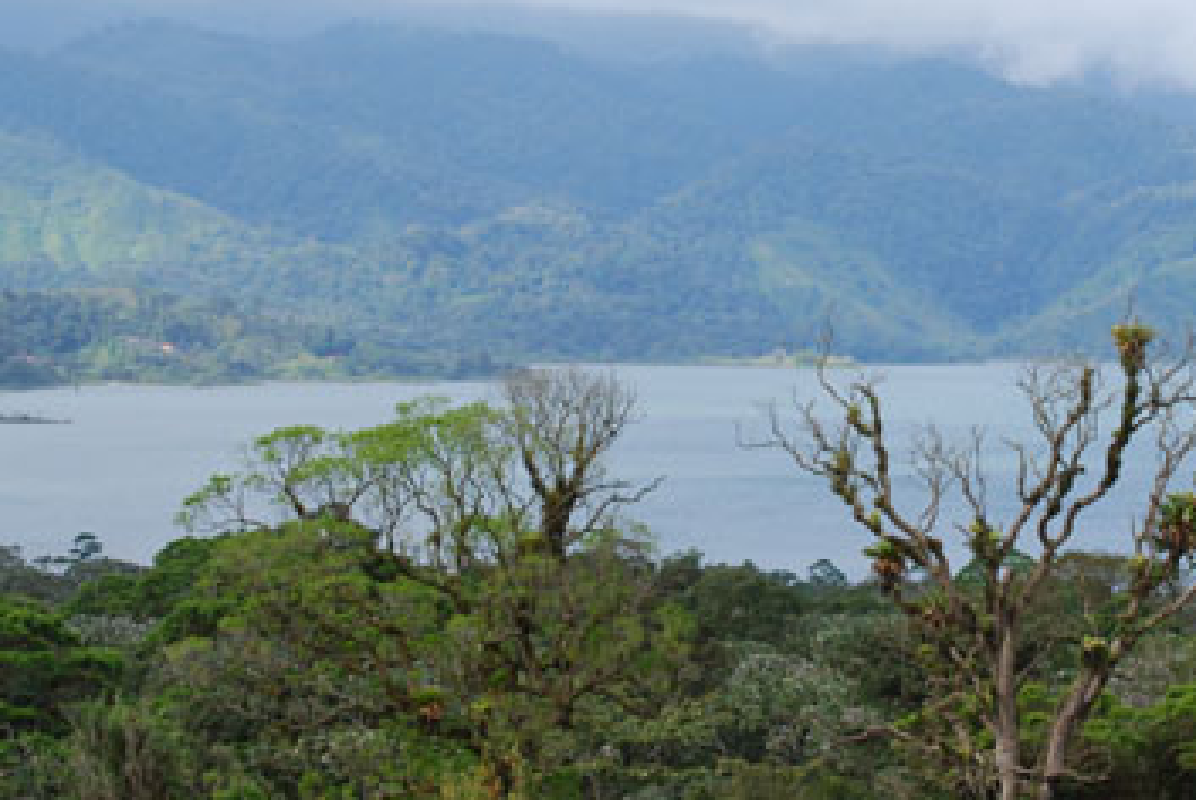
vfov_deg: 9.0
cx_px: 803
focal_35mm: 152
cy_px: 266
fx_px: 5051
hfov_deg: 13.5
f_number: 7.1
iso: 100
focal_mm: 55
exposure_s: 1/200
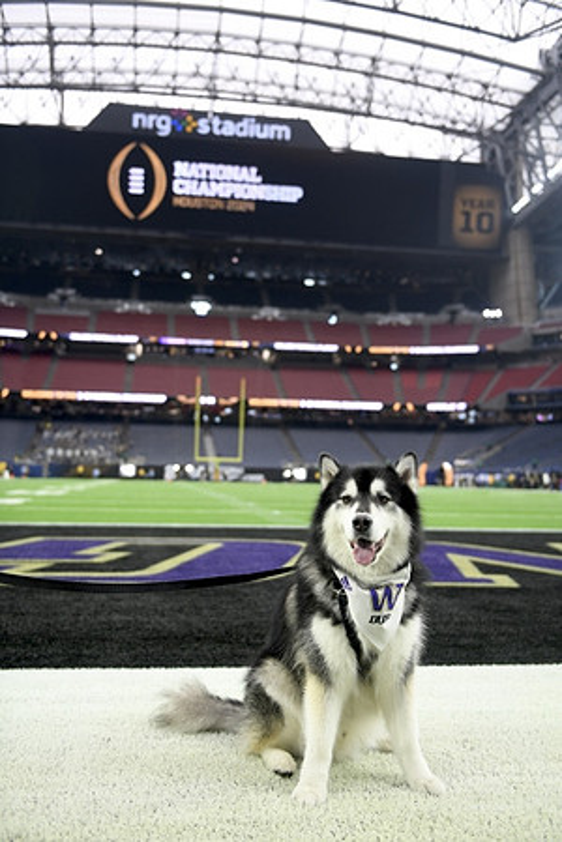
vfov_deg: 50.7
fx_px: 890
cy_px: 421
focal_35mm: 38
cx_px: 281
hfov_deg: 35.1
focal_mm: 38
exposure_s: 1/320
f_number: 2.8
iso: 640
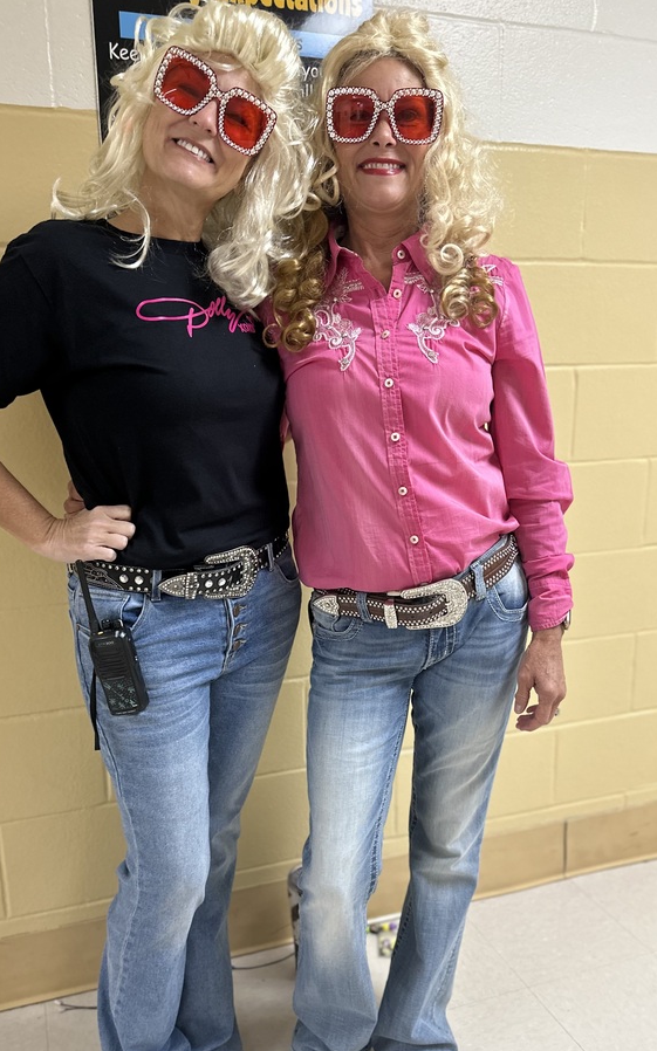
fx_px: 831
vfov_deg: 64.5
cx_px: 296
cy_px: 576
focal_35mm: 29
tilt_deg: -14.0
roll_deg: +0.8
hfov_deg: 43.1
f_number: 1.78
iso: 320
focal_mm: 6.86
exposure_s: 1/60
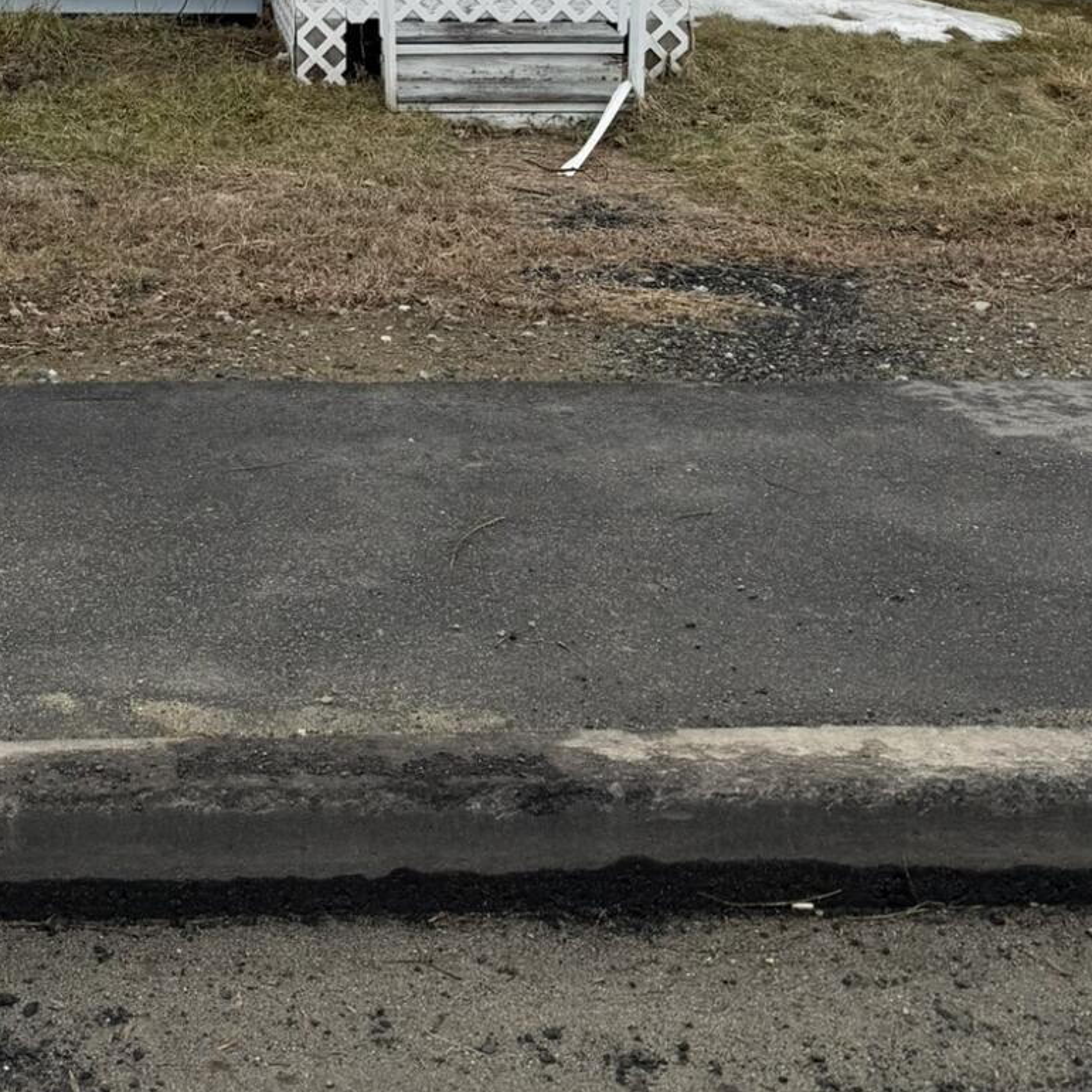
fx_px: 1963
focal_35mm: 55
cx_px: 127
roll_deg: -0.4
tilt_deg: -1.4
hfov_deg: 29.9
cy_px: -242
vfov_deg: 27.2
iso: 80
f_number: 1.78
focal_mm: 6.76
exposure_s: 1/1618
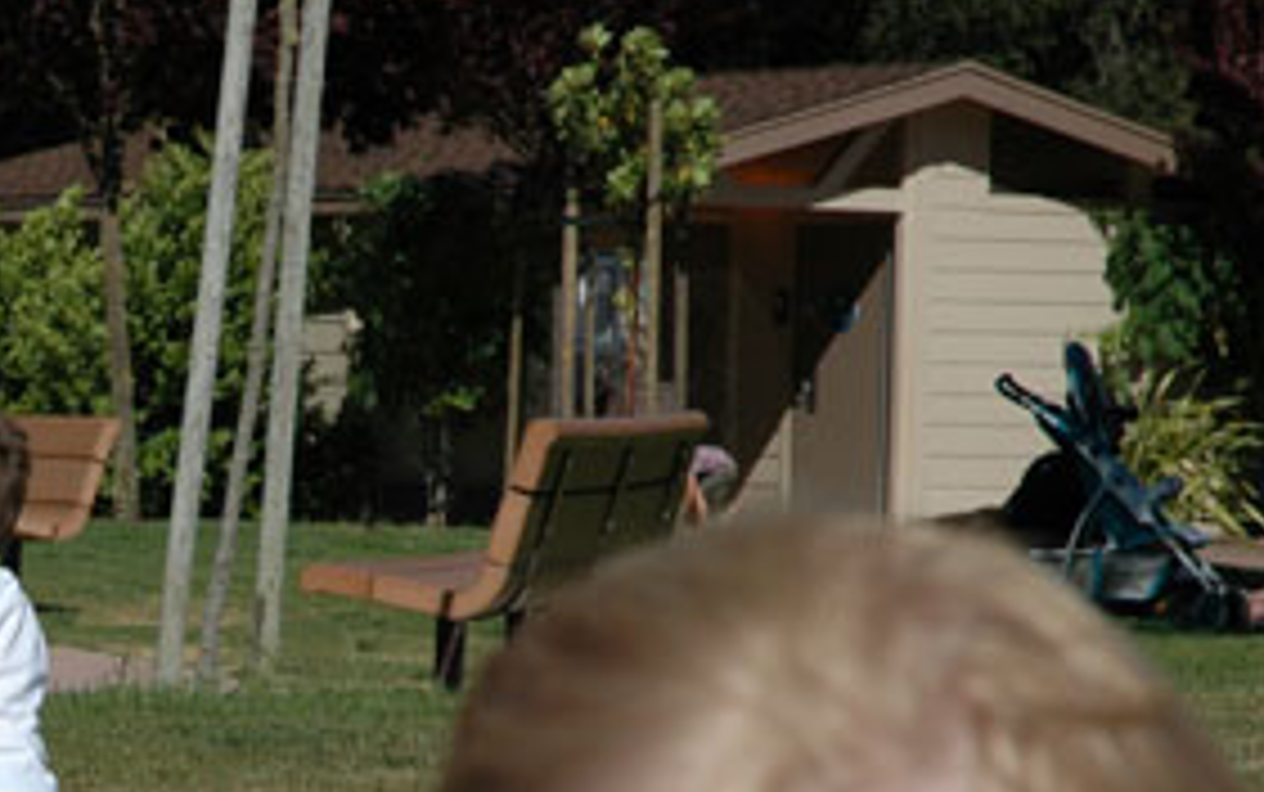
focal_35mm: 202
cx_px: -31
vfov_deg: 6.5
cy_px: 835
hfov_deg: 10.3
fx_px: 6963
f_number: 11
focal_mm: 62
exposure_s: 1/500
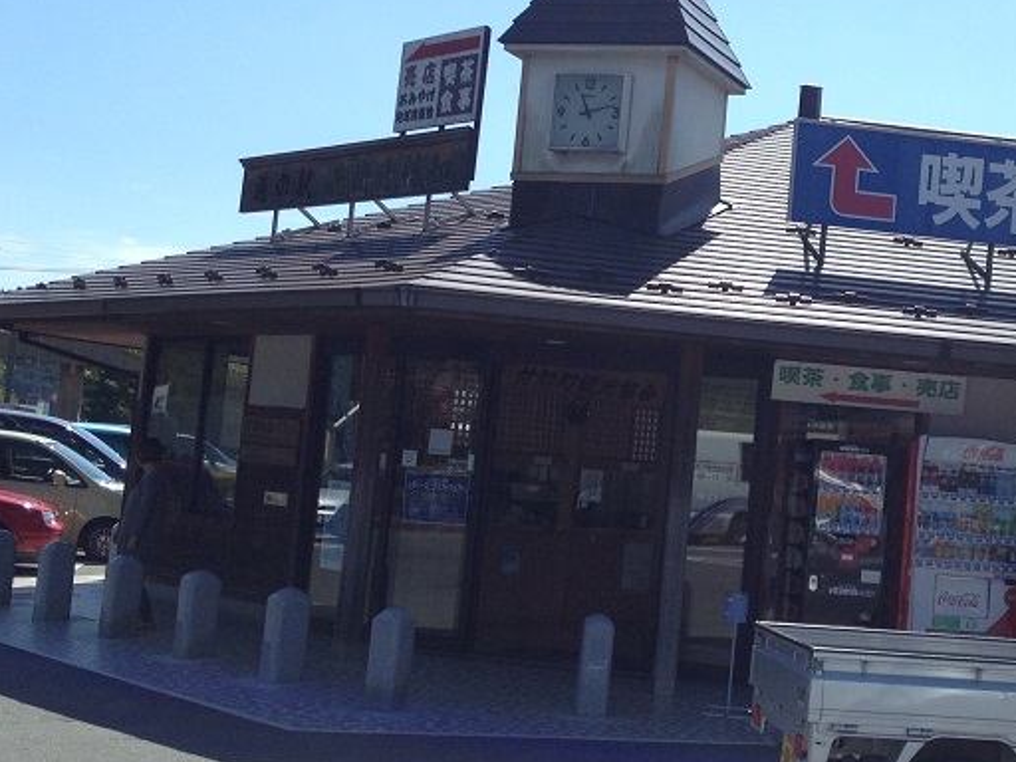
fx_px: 1966
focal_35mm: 67
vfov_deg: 21.9
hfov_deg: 28.4
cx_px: 796
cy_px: 352
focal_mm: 4.28
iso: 50
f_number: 2.4
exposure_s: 1/1577
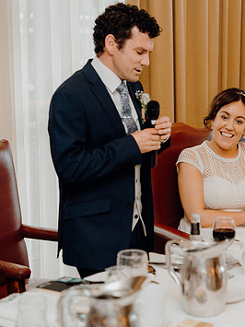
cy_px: 152
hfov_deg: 13.3
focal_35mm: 110
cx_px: 246
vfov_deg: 17.9
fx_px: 1039
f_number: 2.8
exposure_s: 1/200
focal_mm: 70
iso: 1250
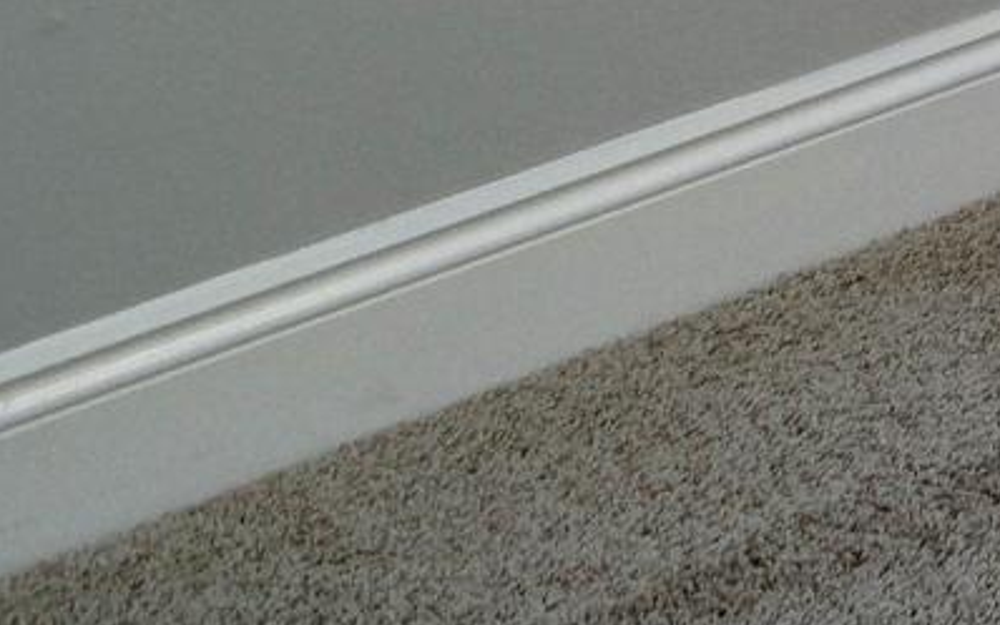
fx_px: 3353
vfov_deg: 7.7
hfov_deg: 9.5
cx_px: 3521
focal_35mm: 123
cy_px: -1757
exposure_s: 1/30
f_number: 7.1
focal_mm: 11
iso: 400
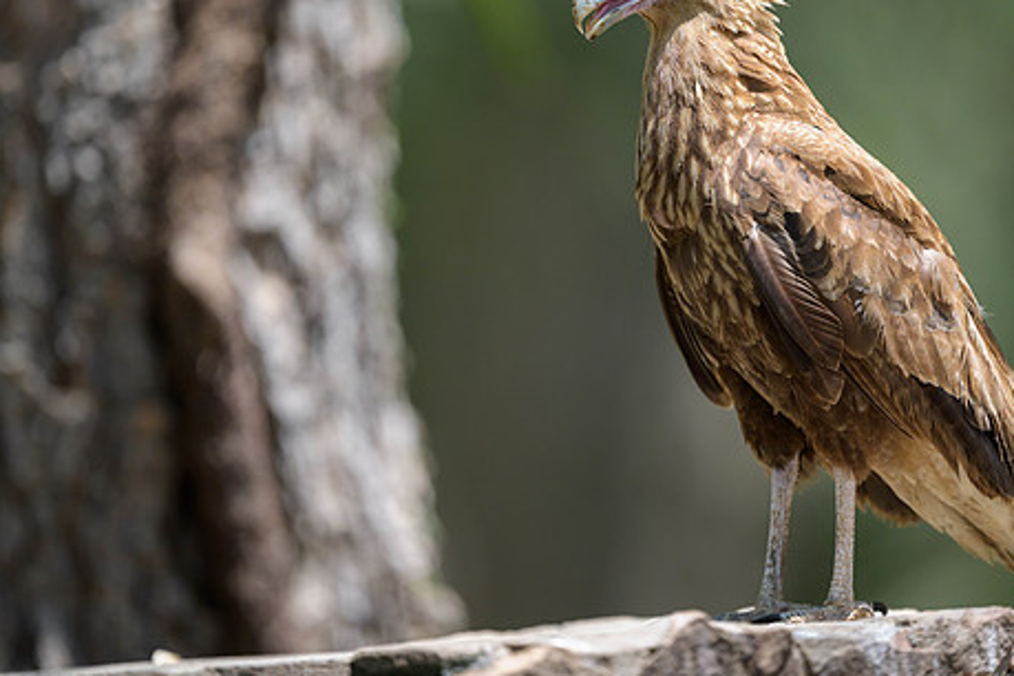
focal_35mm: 523
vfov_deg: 2.6
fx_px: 14730
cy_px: 269
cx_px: 632
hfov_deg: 3.9
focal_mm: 400
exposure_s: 1/5000
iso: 640
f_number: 2.8
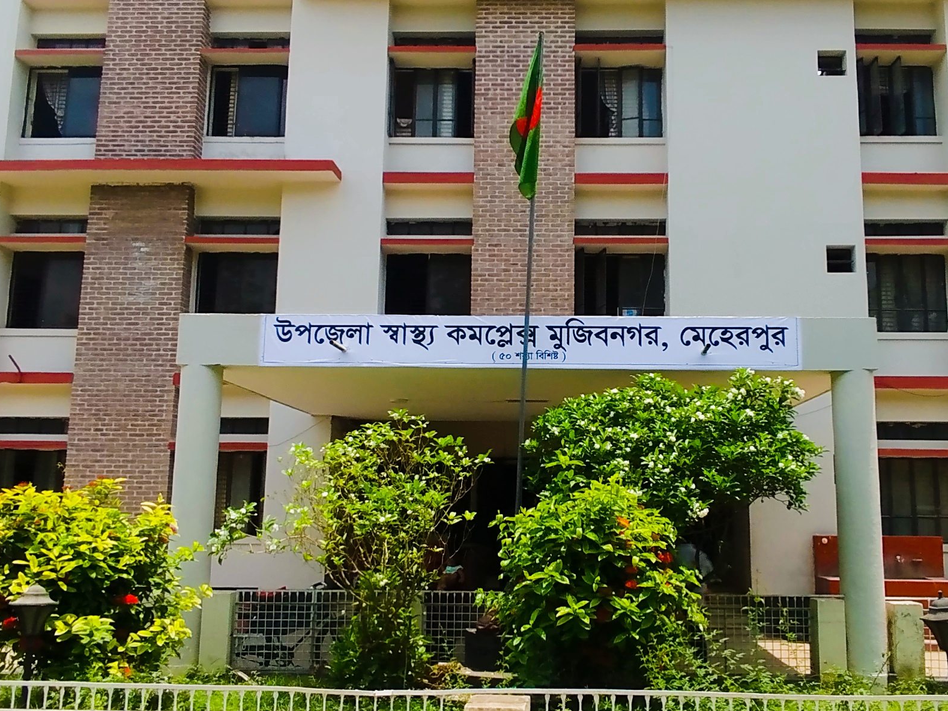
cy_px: 370
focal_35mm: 31
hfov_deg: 58.0
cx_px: 554
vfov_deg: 45.4
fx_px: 849
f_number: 2.2
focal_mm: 1.65
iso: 50
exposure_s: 1/1883
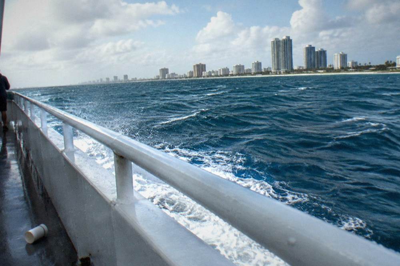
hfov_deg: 54.5
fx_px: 389
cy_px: 133
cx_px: 200
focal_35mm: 35
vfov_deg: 37.8
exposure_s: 1/1600
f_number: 4.5
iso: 500
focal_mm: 35
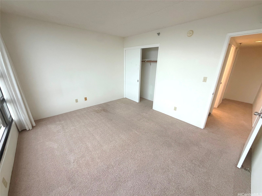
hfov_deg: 102.1
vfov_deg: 85.7
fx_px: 106
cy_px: 98
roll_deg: -0.8
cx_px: 131
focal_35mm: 14
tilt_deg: -18.3
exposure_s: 1/100
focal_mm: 2.22
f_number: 2.2
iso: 320
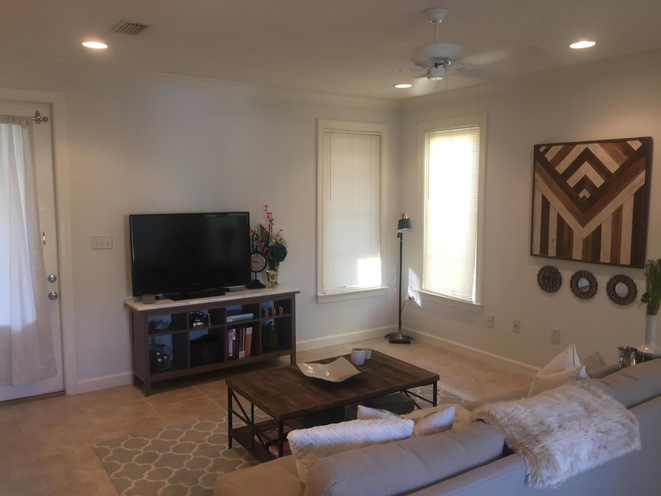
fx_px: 554
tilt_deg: -6.6
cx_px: 330
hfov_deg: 61.7
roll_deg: -0.4
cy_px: 248
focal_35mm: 29
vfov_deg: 48.2
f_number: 2.2
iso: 64
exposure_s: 1/30
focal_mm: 4.15
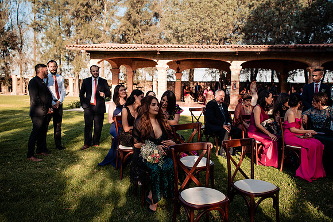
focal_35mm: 35
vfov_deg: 37.9
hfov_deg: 54.4
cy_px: 111
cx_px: 166
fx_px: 324
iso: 125
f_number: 4
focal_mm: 35
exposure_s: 1/500
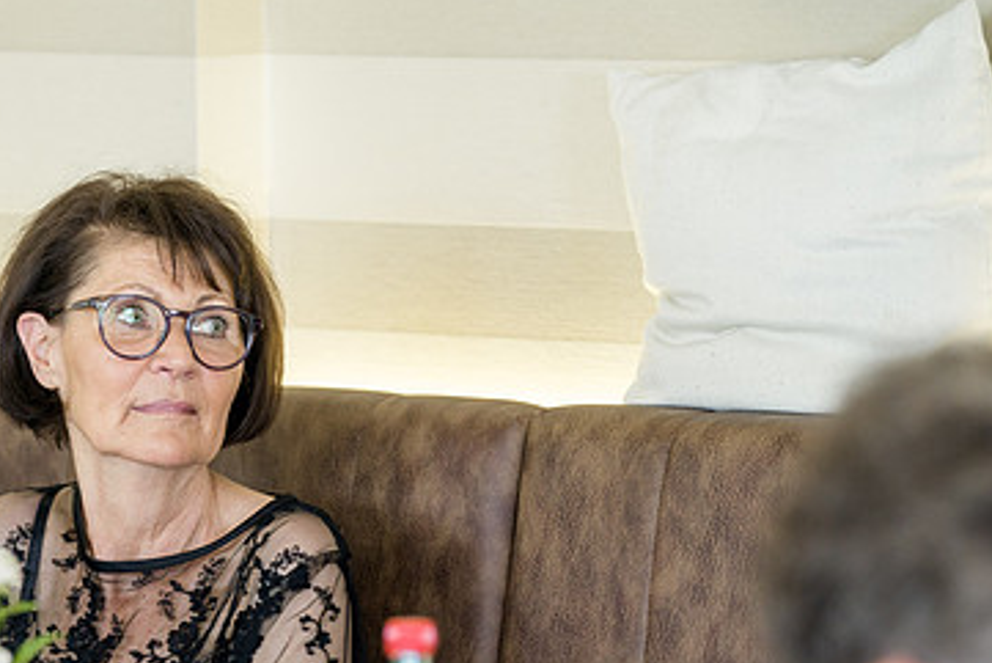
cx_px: 214
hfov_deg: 6.5
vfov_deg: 4.3
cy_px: 477
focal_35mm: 318
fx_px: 8766
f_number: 3.5
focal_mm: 198
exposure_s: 1/80
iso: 1600
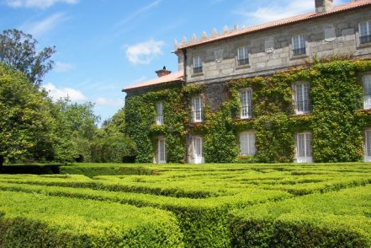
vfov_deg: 35.0
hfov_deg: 50.7
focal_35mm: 38
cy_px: 112
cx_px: 186
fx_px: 392
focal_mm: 6
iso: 50
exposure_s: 1/800
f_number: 2.8
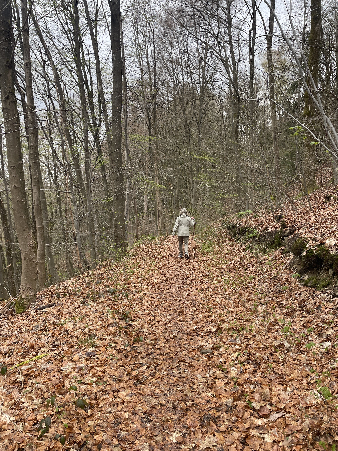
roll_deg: -0.9
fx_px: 338
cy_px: 226
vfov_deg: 67.3
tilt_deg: -2.4
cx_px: 169
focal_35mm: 26
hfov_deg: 53.1
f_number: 1.6
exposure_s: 1/421
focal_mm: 4.2
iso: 32
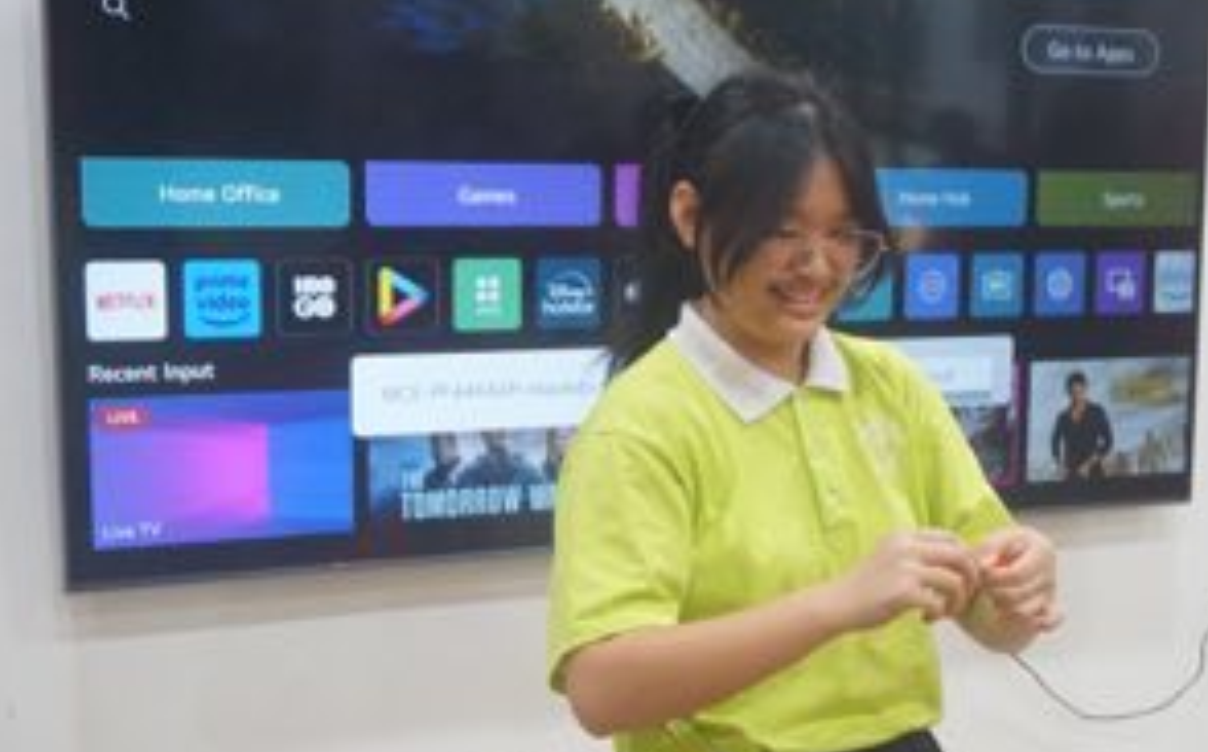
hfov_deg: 29.0
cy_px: 555
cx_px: 875
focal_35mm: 70
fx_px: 2302
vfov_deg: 18.4
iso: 3200
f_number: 4.5
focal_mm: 28
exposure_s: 1/100
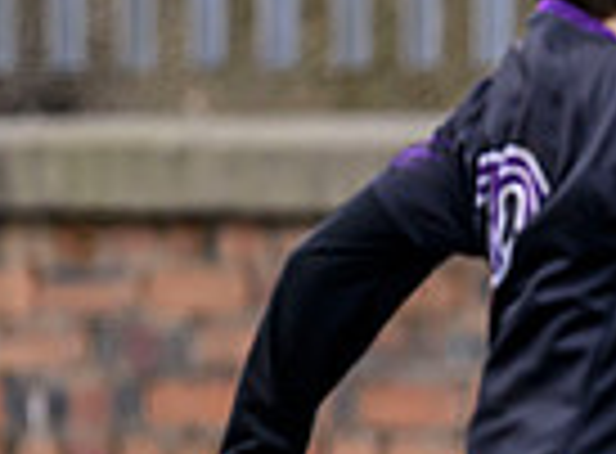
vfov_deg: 0.5
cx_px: 1914
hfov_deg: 0.7
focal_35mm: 2690
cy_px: 709
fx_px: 47577
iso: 500
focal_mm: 400
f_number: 3.5
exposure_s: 1/1600
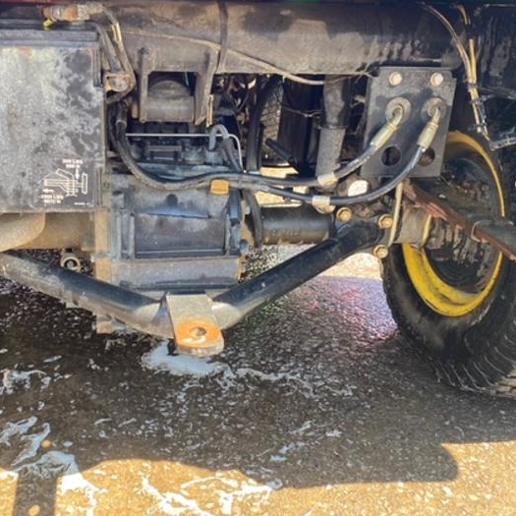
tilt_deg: -19.9
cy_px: 224
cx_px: 190
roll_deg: -1.4
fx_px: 590
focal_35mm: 35
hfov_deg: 46.8
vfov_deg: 47.1
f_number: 1.8
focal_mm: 4.25
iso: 50
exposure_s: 1/122
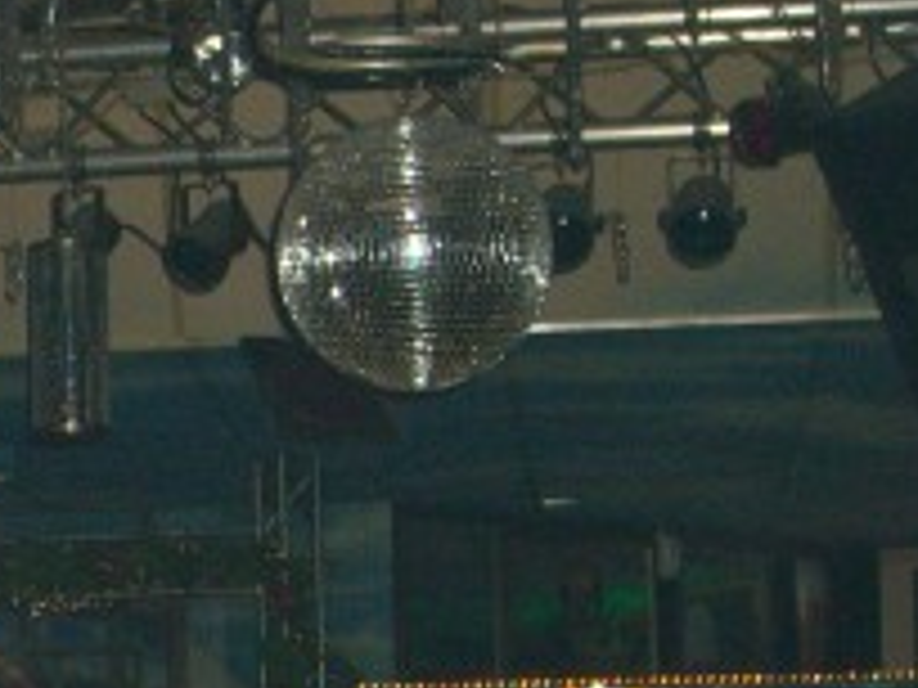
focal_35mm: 168
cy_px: 877
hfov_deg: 11.4
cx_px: -374
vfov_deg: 8.7
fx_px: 4455
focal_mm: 11.8
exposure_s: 1/60
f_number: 3.6
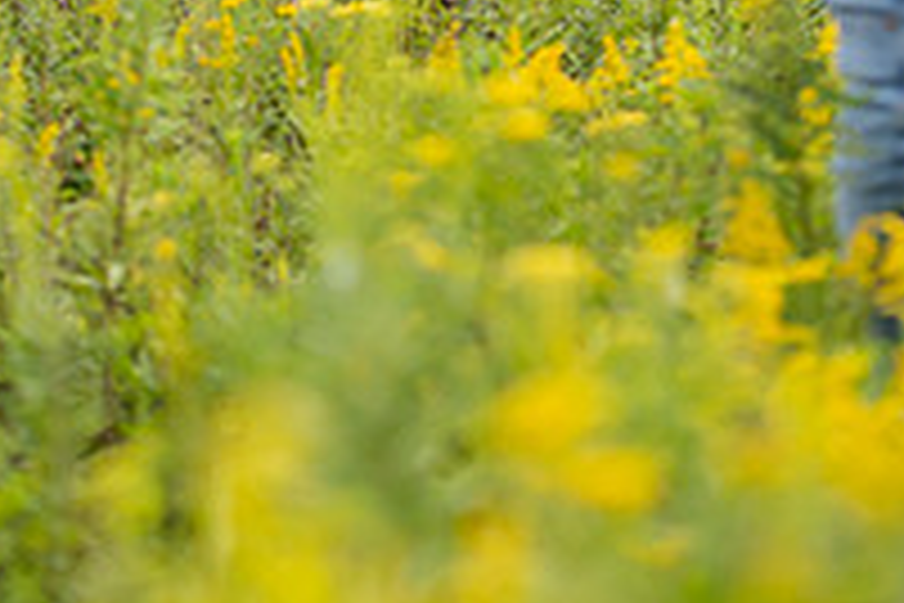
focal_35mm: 245
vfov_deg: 5.6
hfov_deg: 8.4
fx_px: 6152
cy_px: -250
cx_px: 121
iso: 100
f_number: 3.2
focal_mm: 85
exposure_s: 1/500
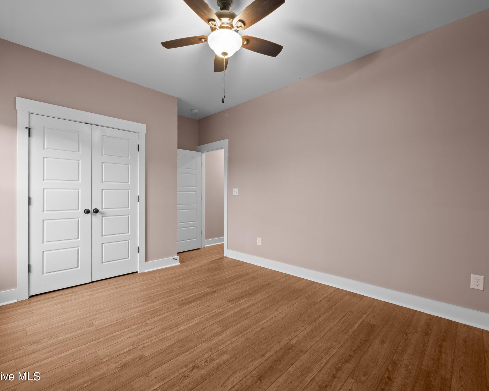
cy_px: 194
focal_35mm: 15
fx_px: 217
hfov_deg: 96.5
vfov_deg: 84.0
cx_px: 222
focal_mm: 7
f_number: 5.6
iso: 200
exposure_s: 1/1.67
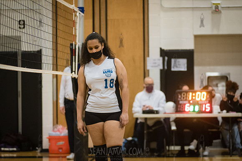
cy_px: 80
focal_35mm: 143
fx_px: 961
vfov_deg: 9.6
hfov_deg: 14.4
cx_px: 121
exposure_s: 1/400
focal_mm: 135
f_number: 3.2
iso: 5000
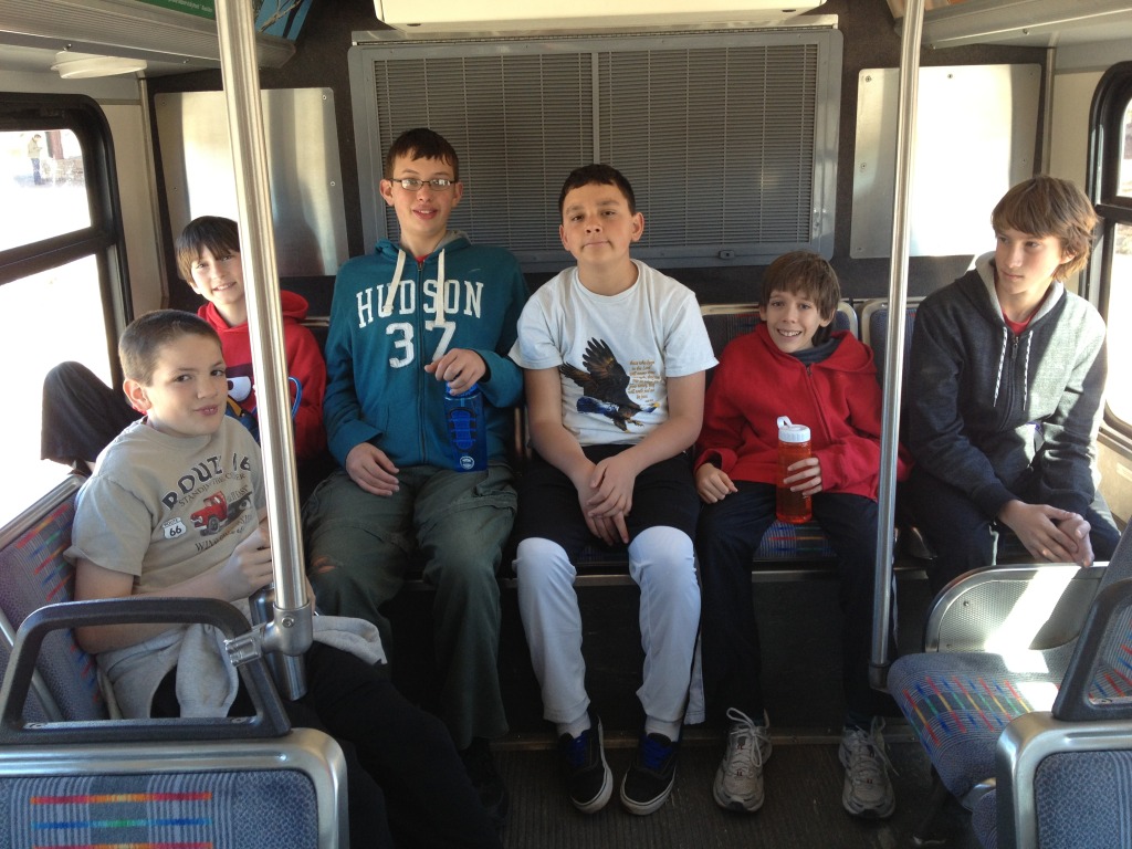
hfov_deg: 52.6
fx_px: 1145
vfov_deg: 40.7
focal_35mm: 35
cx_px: 566
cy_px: 424
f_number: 2.4
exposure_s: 1/60
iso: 64
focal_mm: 4.28
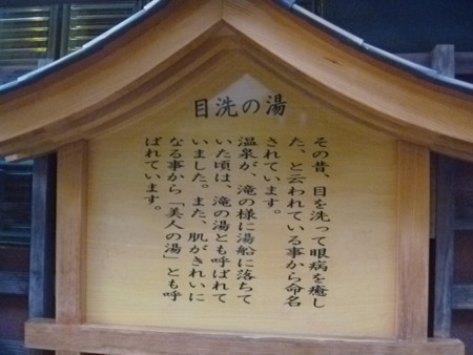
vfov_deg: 40.7
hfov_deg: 52.6
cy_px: 178
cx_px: 236
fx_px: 479
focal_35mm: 35
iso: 800
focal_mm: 6.3
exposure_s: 1/5
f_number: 3.5
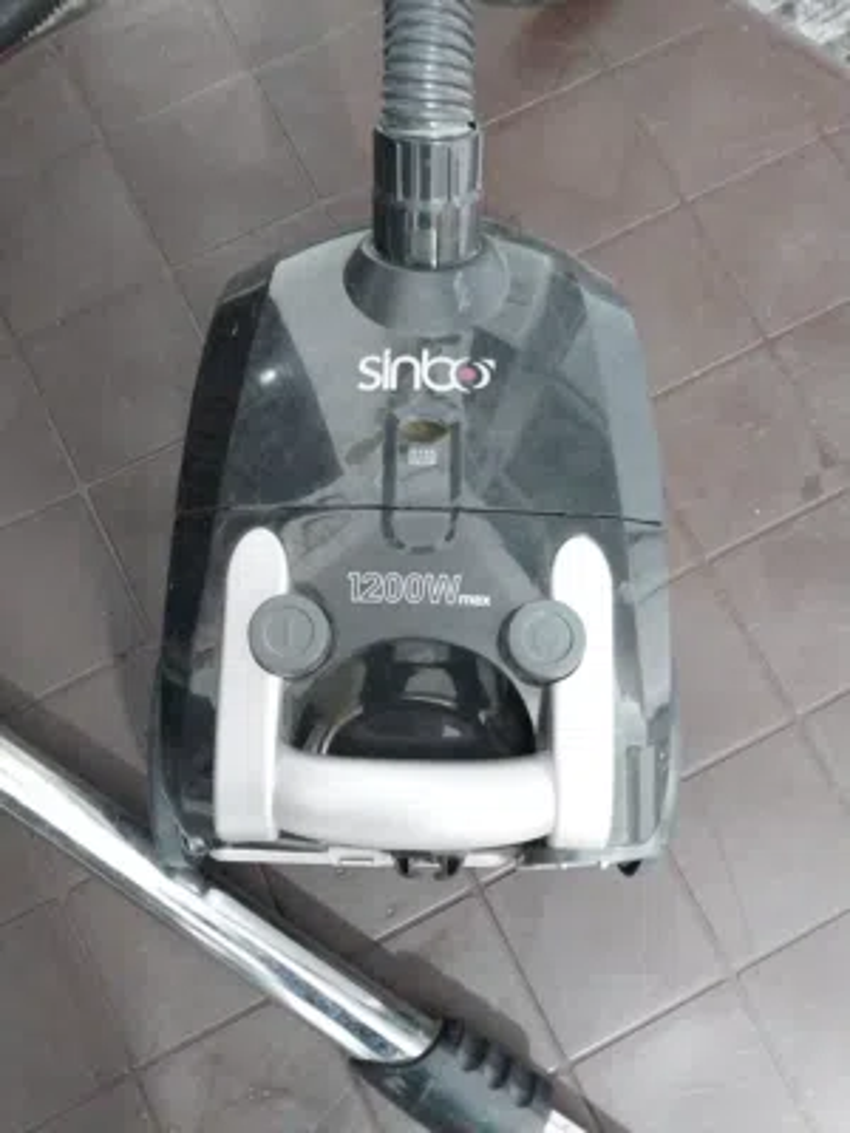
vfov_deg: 67.3
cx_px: 425
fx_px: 851
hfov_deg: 53.1
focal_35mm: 26
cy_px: 566
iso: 1250
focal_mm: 4
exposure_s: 1/25
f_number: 1.8
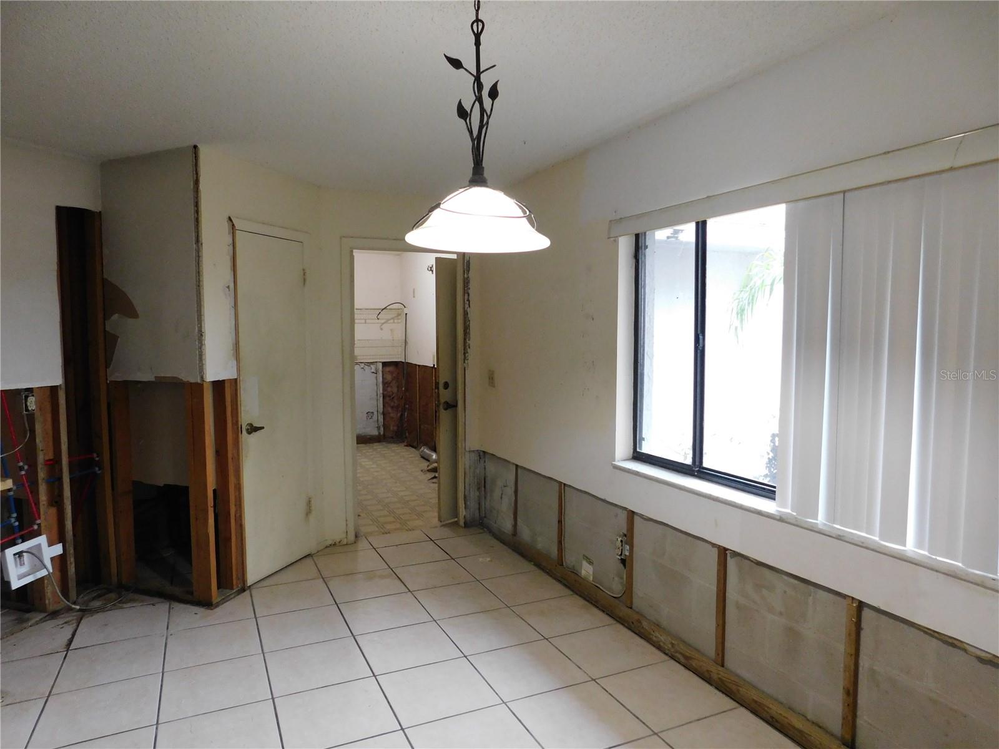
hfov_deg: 73.9
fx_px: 664
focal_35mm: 23
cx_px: 500
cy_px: 374
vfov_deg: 58.9
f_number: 3
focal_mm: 4
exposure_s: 1/25
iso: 400
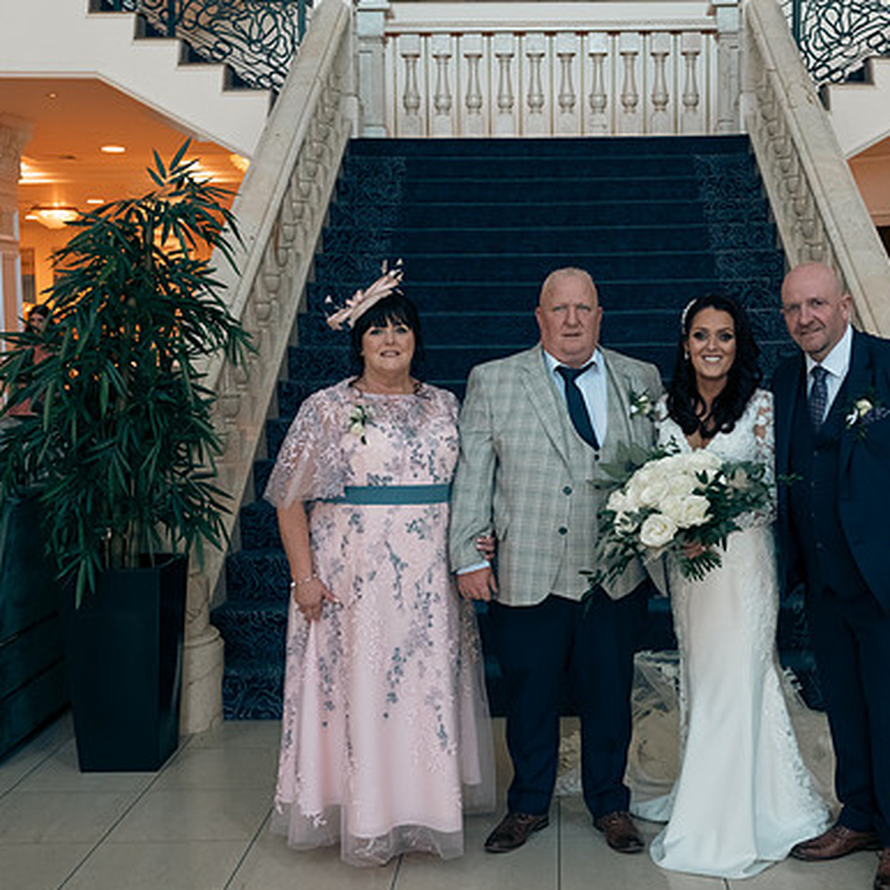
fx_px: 1396
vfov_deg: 35.4
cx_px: 568
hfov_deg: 35.1
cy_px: 446
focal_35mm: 48
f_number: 5.6
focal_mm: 35
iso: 1250
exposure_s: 1/125
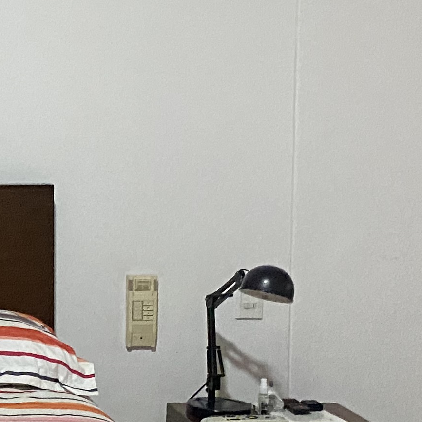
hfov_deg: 13.8
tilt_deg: -6.7
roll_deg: +1.8
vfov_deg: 16.3
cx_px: -426
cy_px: 218
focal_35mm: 107
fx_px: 1476
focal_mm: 4.25
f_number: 1.8
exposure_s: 1/60
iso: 500
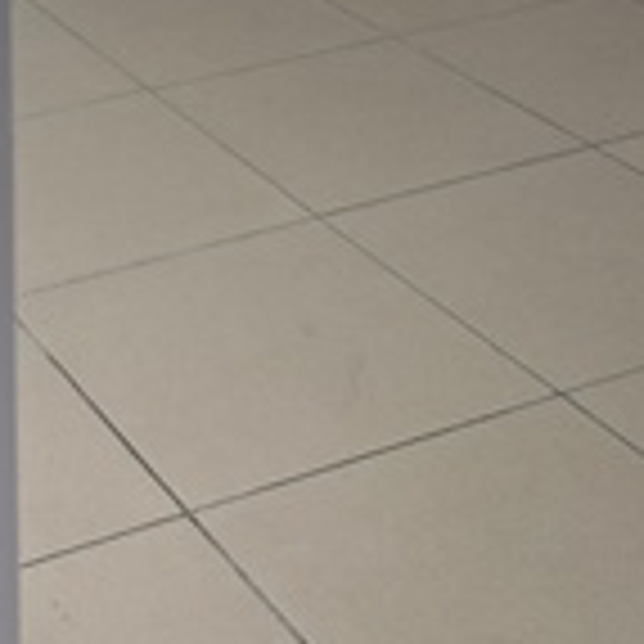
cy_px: 644
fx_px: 1200
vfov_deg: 28.2
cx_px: -18
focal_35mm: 57
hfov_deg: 28.0
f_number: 1.8
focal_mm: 5.54
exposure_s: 1/120
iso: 250
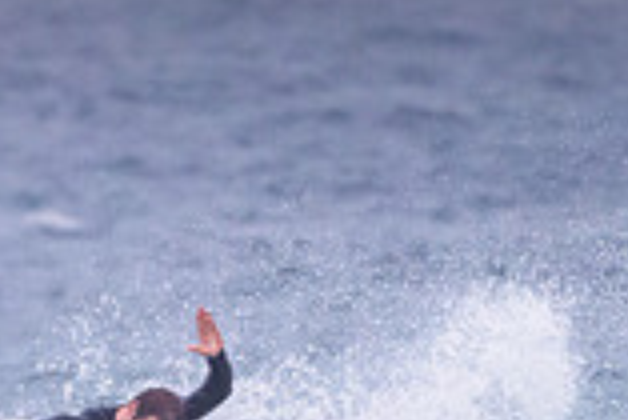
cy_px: 519
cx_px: 145
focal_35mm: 2261
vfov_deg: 0.6
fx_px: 39477
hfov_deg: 0.9
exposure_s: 1/2000
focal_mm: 500
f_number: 5.6
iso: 2800
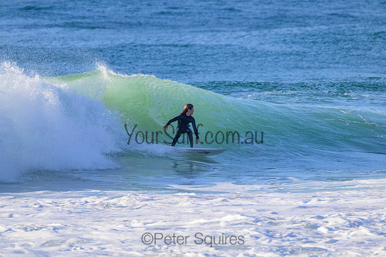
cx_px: 193
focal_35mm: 800
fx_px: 8579
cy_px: 128
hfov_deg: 2.6
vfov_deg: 1.7
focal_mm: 800
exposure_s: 1/2000
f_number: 11
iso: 2500
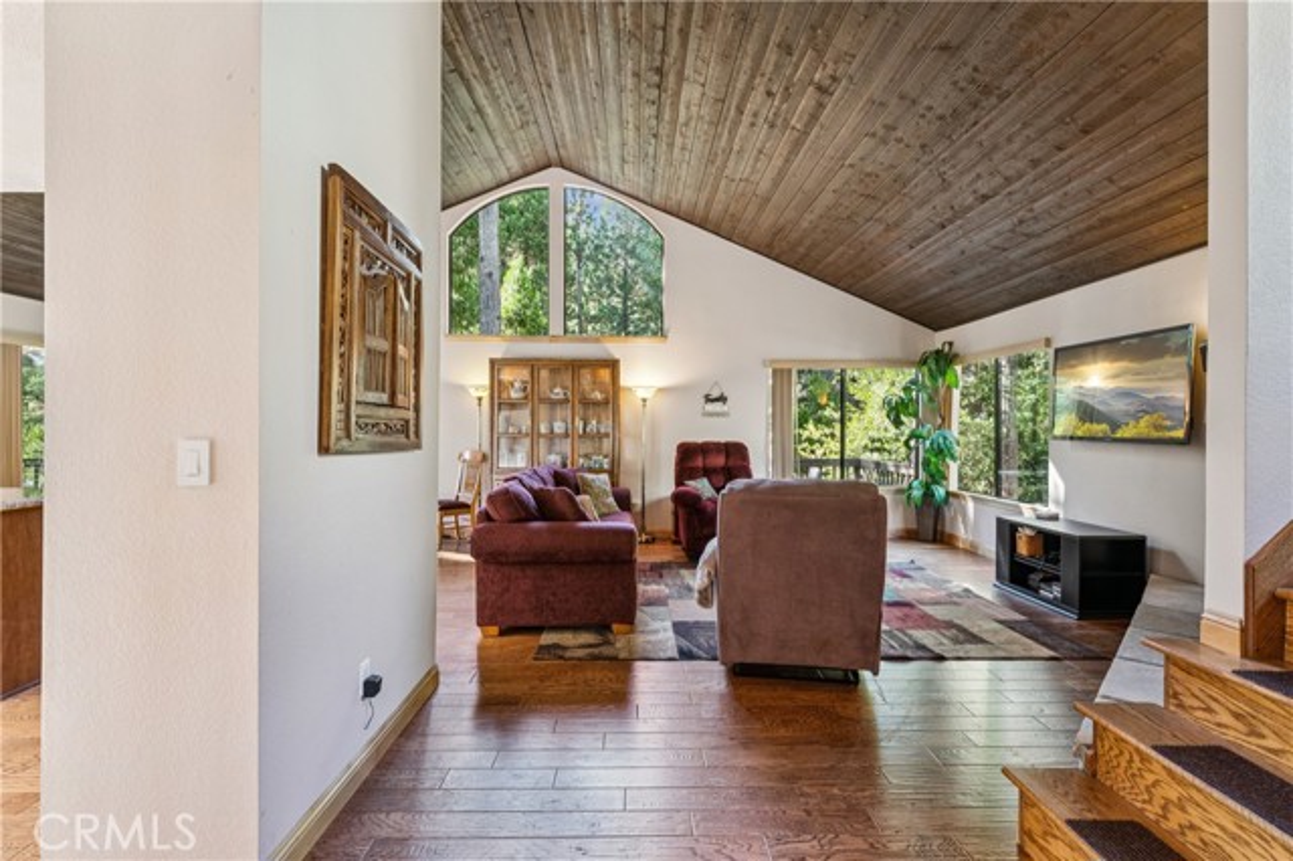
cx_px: 646
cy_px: 430
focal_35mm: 17
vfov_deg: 70.7
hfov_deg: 93.6
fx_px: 607
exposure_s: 1.3
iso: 100
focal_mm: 16.9
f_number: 13
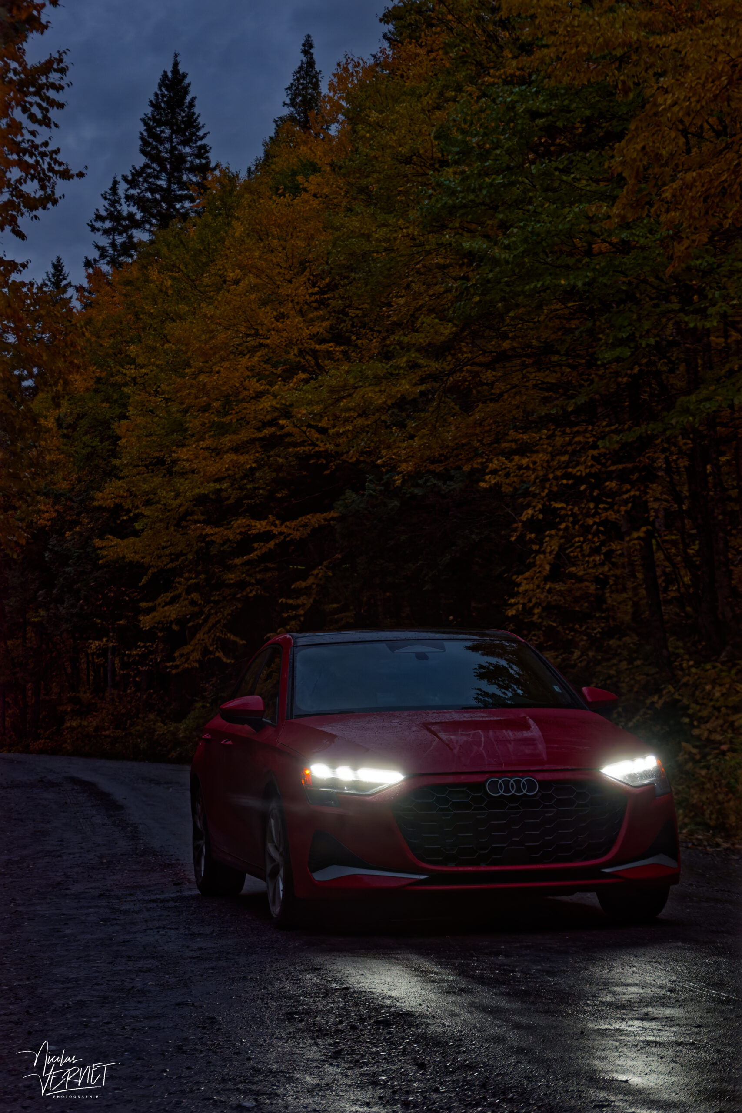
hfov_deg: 17.5
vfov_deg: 26.0
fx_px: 2411
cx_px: 371
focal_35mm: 78
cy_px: 556
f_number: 5
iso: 1400
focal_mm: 52
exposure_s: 1/60
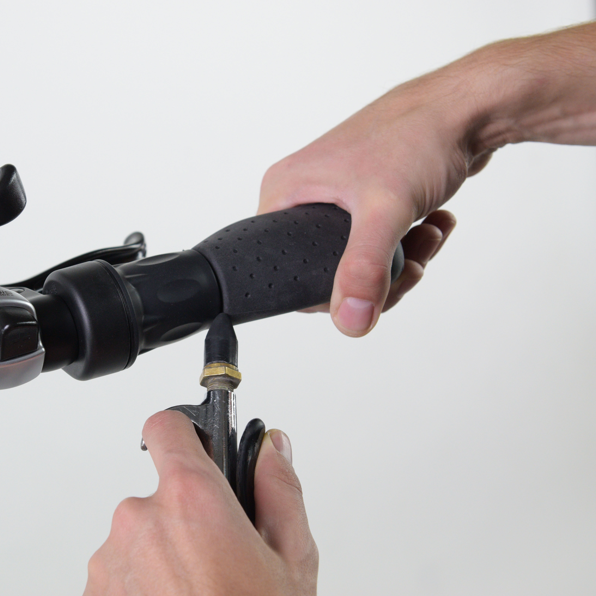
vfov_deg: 16.5
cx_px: 147
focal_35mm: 106
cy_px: 297
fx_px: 2058
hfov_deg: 16.4
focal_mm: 55
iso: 800
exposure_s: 1/50
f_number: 6.3
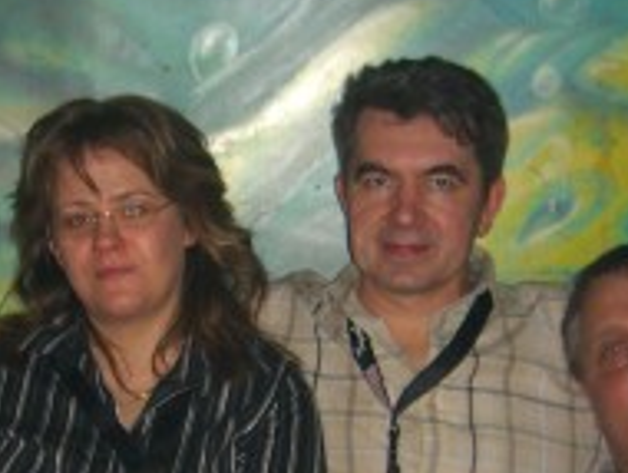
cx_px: 165
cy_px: 533
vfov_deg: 12.2
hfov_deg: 16.3
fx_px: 2180
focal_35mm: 120
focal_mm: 7.9
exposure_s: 1/60
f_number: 2.8
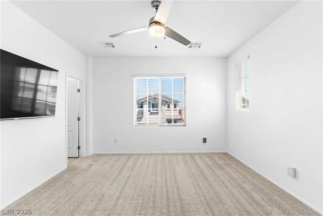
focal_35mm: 17
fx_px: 153
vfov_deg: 70.5
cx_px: 162
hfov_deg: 93.3
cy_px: 108
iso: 400
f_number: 8
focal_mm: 17
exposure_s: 1/40
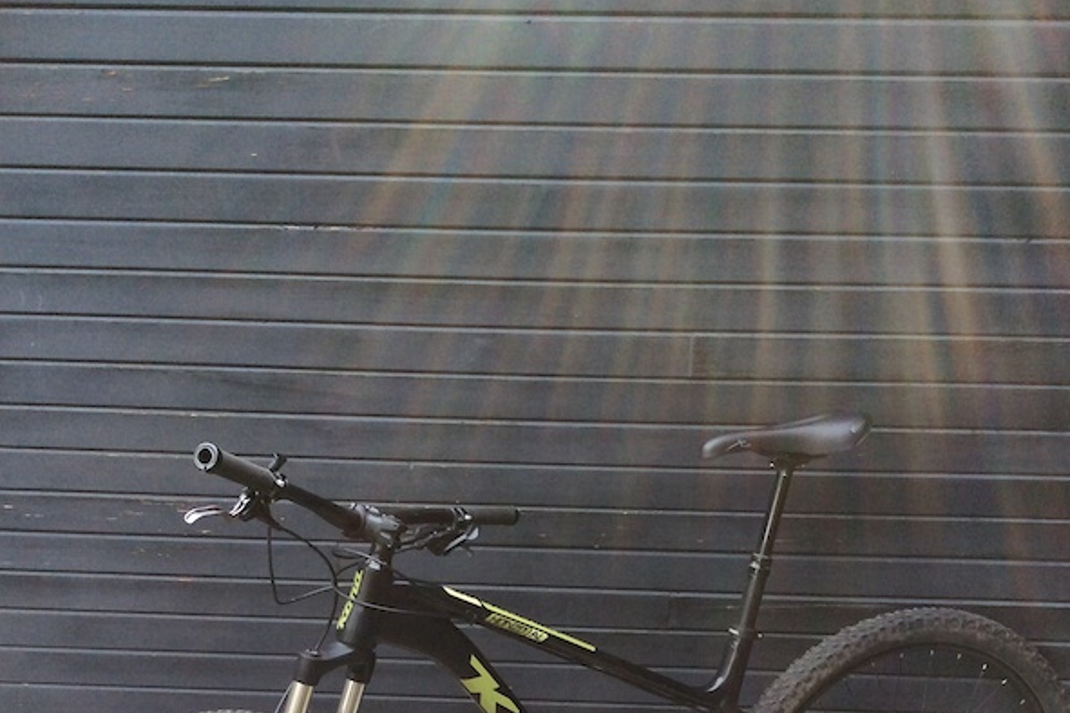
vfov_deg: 28.4
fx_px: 1337
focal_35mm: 45
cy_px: 679
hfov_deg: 43.6
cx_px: 540
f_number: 2.4
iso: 50
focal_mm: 3.3
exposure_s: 1/120
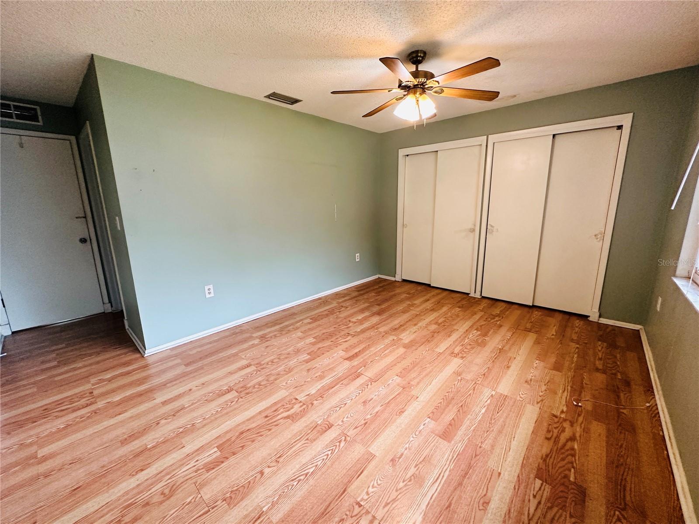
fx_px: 283
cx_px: 350
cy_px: 262
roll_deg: +0.8
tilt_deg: -12.2
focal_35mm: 14
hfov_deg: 102.1
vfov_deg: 85.7
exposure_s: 1/120
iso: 320
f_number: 2.2
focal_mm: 2.22
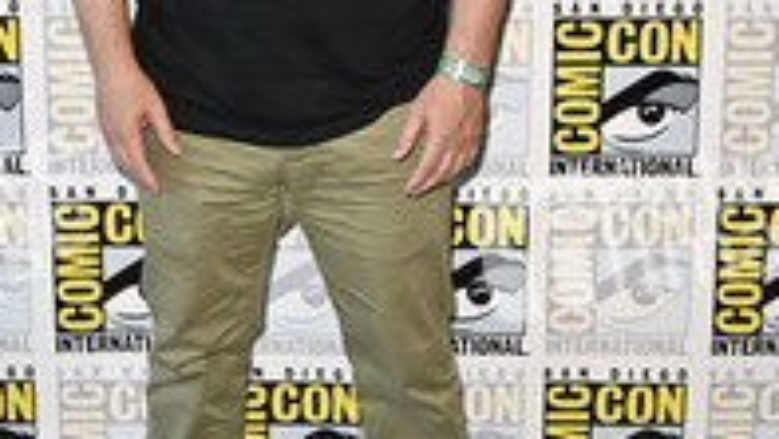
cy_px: 32
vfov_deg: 13.8
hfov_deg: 24.4
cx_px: 316
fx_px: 1798
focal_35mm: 87
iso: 1250
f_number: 4.5
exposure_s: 1/250
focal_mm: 41
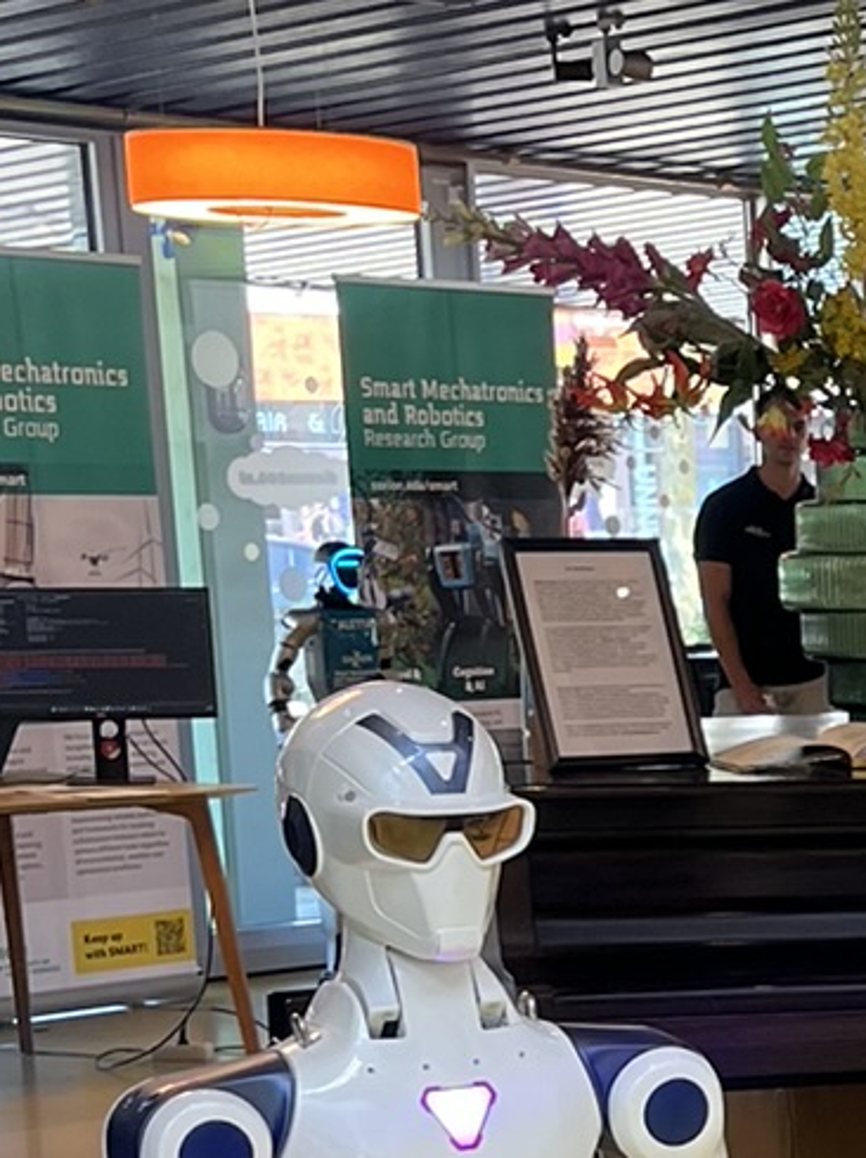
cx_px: 1599
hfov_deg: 12.3
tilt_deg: -13.4
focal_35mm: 109
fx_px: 3641
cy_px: 1319
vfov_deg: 17.4
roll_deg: -0.5
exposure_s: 1/122
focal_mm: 5.1
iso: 64
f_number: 1.6
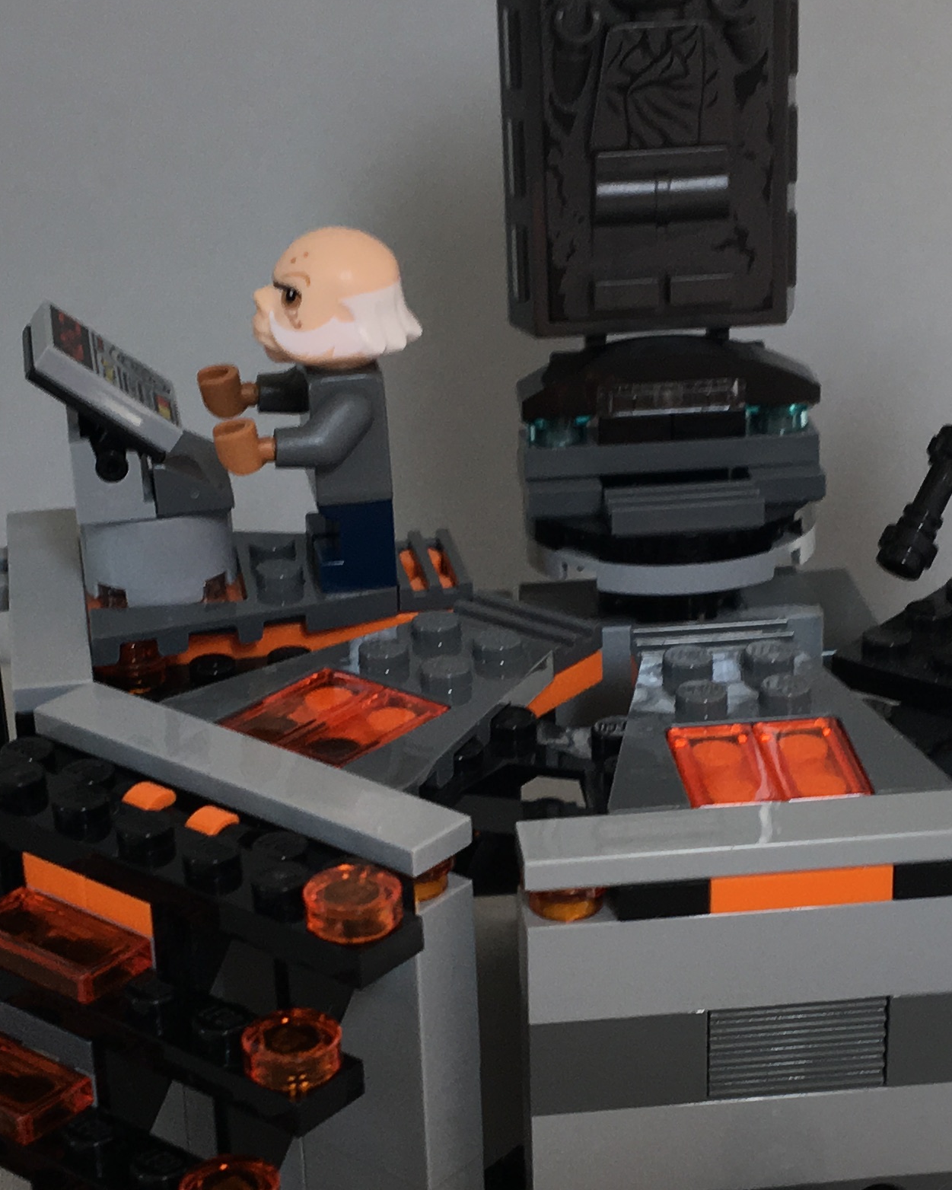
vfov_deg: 25.9
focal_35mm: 73
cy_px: 782
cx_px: 542
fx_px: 2570
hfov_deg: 21.0
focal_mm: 4.15
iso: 32
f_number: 2.2
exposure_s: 1/100
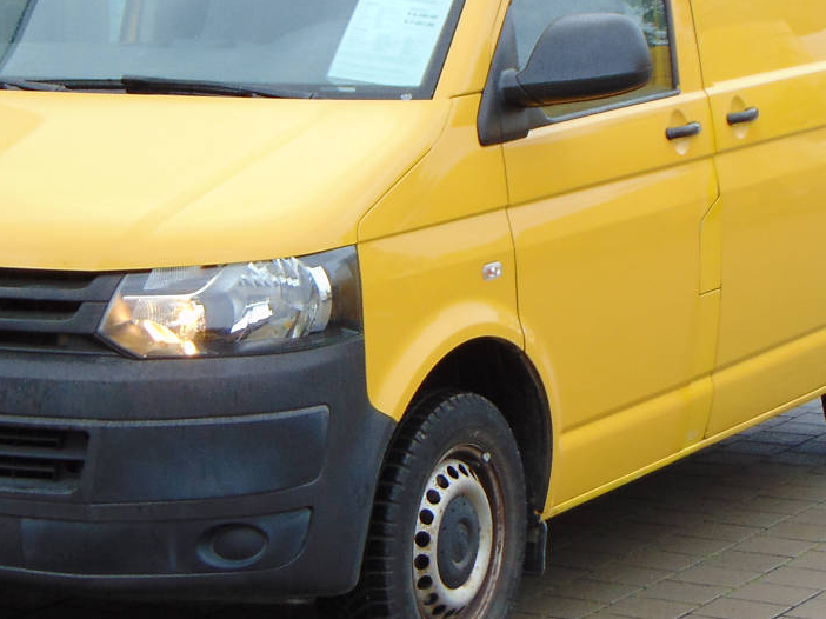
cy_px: 317
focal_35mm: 114
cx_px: 299
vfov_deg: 13.0
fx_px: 2719
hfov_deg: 17.2
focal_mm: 9
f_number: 3.5
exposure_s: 1/30
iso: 80
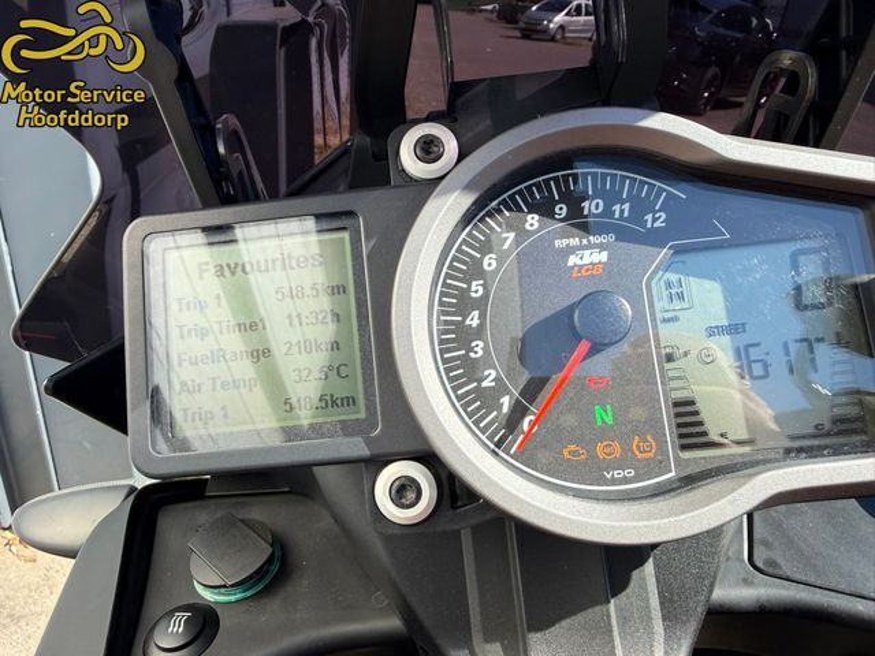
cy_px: 328
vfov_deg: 56.8
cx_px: 438
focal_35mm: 24
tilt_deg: -26.0
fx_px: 607
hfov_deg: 71.6
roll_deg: -5.1
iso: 40
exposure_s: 1/553
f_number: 2.2
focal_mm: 2.22
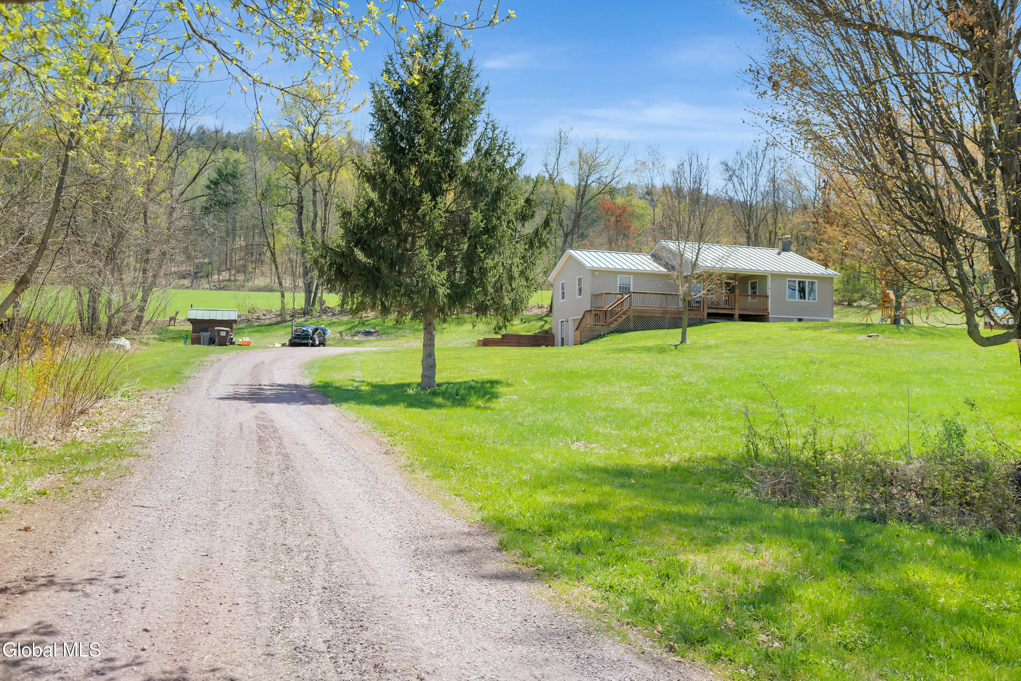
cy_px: 340
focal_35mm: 28
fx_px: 794
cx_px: 510
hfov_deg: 65.5
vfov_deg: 46.4
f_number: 4
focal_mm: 28
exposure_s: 1/2500
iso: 500
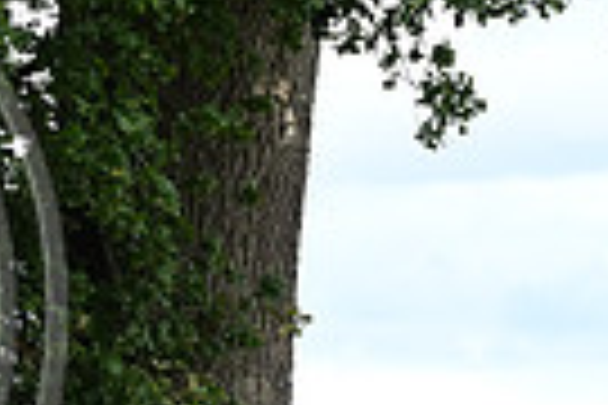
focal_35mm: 413
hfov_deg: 4.9
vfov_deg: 3.3
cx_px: -446
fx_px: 6975
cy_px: 245
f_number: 4.5
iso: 560
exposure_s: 1/1250
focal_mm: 96
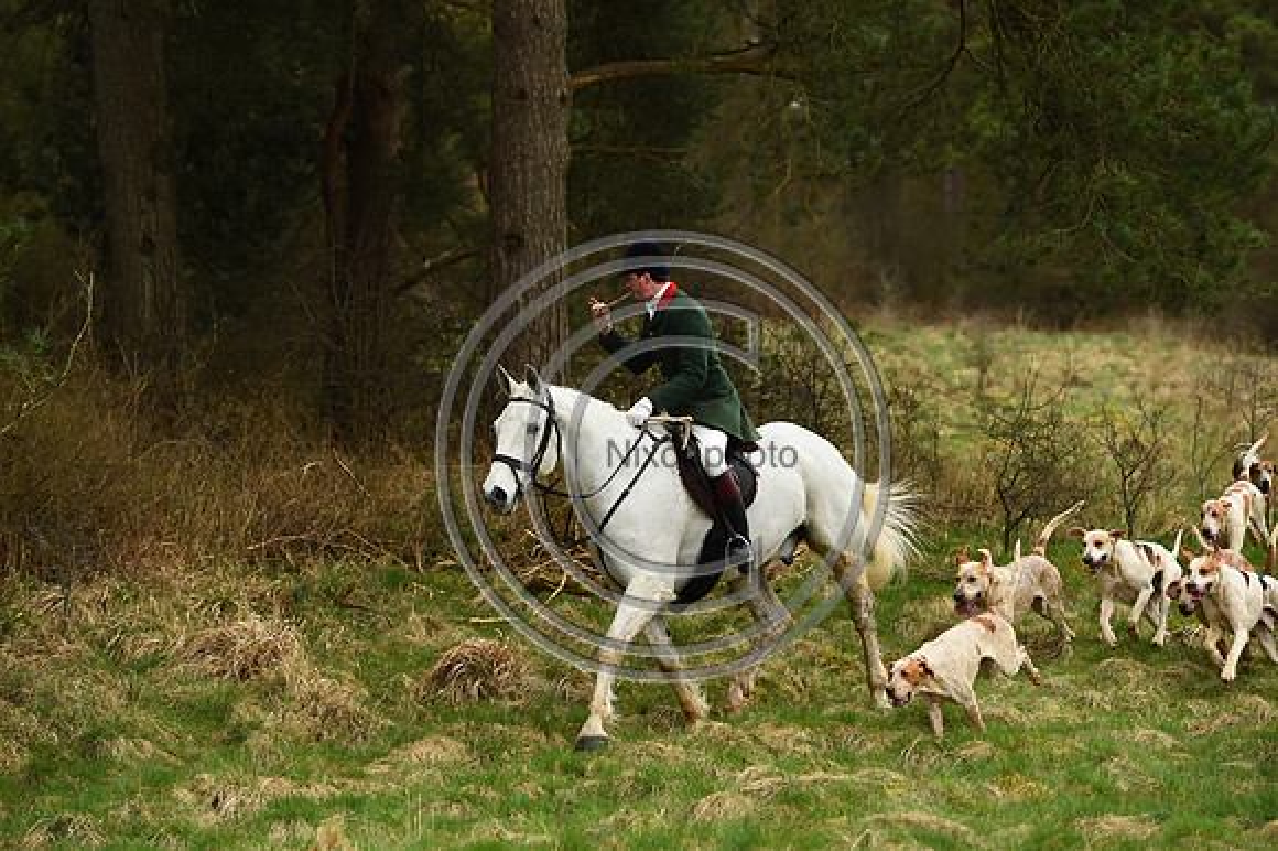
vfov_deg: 9.5
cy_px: 426
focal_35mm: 145
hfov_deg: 14.2
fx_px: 5144
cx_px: 639
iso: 500
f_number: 4.5
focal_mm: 145
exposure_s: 1/1250
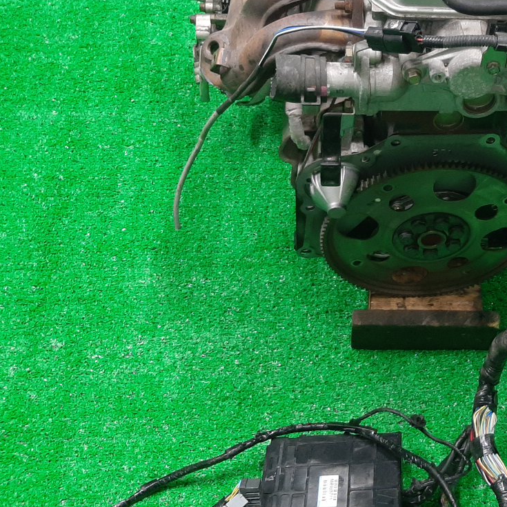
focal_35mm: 45
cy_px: 192
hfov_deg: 35.7
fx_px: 746
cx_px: 437
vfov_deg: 37.3
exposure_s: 1/50
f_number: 1.7
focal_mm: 3.93
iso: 198
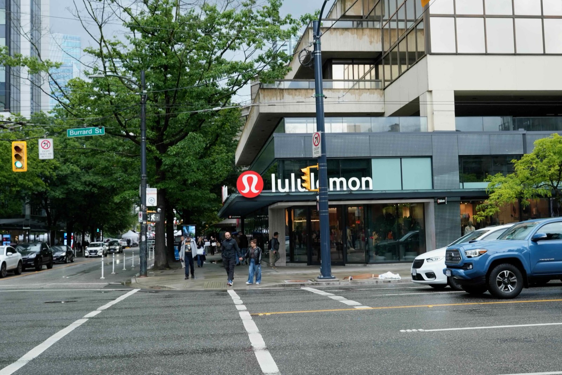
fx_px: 625
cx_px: 281
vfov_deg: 33.4
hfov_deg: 48.4
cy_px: 188
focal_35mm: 40
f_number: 7.1
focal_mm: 40
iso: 500
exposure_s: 1/250
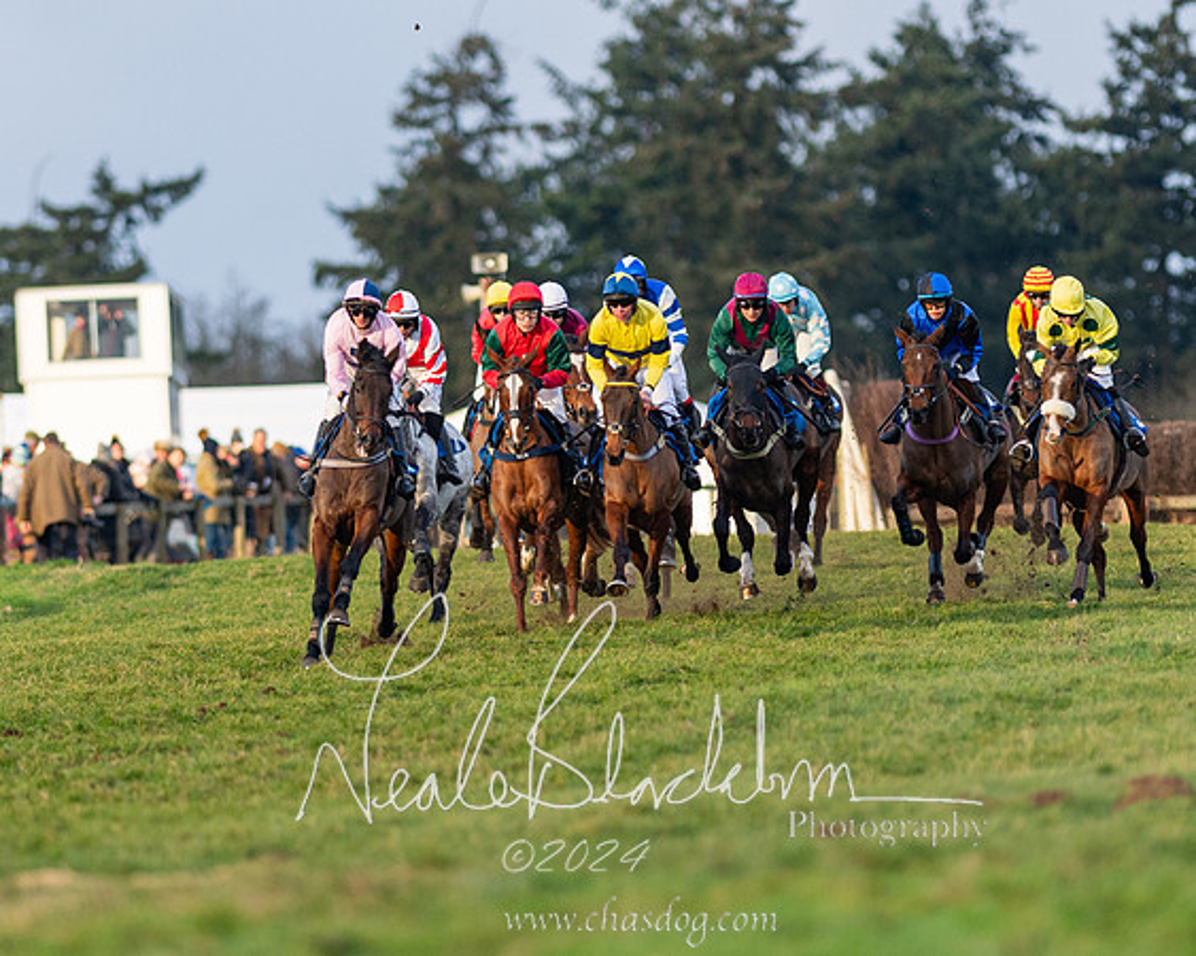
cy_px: 537
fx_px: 20196
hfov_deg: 3.4
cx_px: 494
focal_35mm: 571
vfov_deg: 2.7
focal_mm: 300
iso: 500
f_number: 2.8
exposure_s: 1/1600
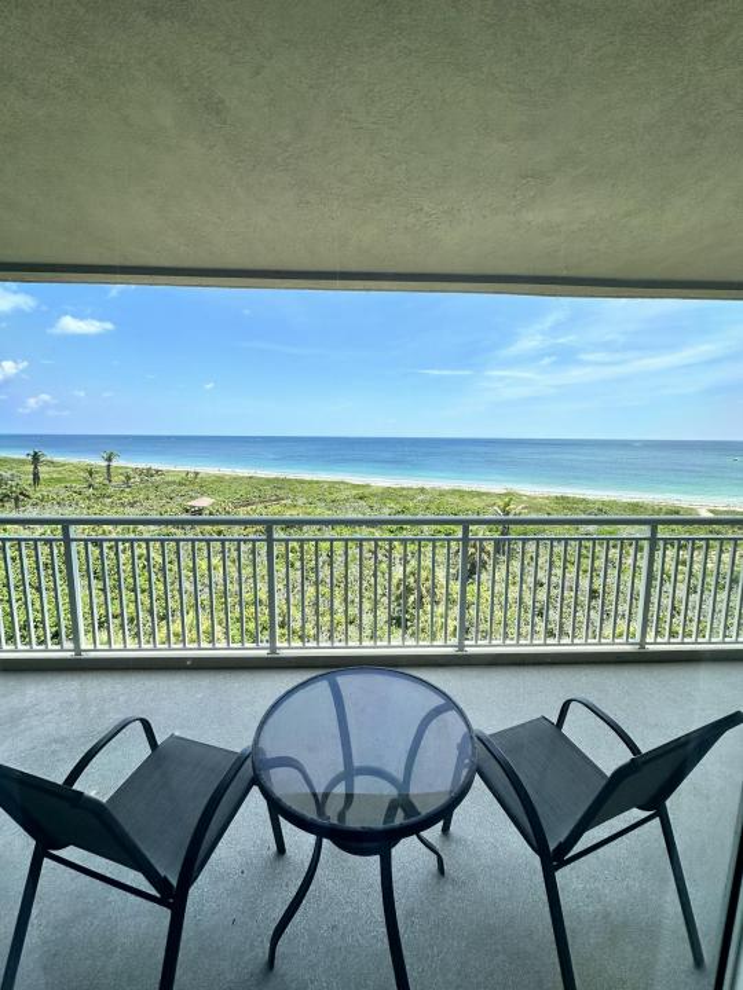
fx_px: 401
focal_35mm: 14
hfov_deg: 85.7
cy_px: 495
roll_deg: -1.3
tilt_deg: -8.4
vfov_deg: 102.1
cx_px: 372
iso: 40
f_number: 2.2
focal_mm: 2.22
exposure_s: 1/707
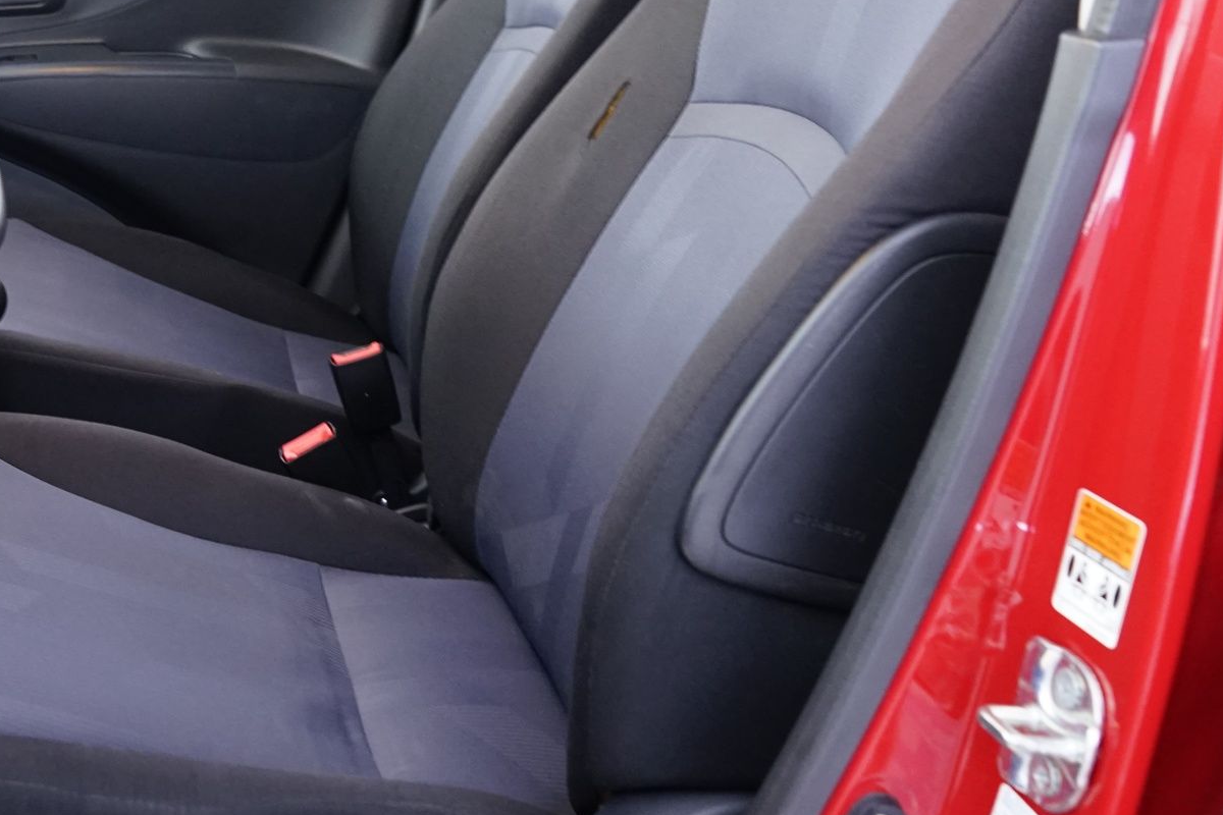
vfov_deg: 26.7
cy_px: 225
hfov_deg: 38.1
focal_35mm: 50
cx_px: 235
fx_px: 1698
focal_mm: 24
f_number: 4.5
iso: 2000
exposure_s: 1/8
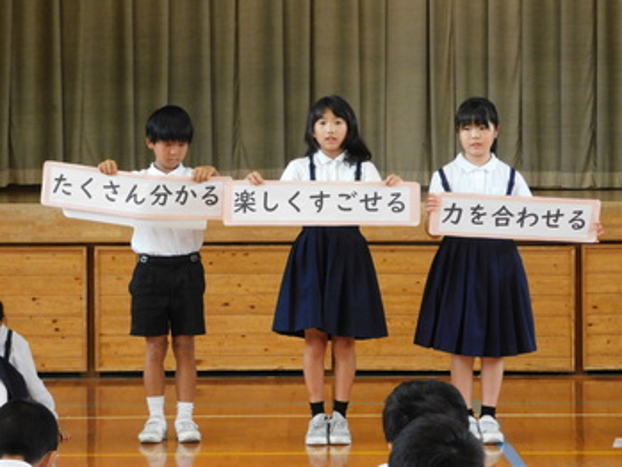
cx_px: 311
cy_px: 234
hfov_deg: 14.7
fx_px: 2409
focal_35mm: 134
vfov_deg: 11.1
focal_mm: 23.7
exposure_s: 1/30
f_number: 5
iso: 720
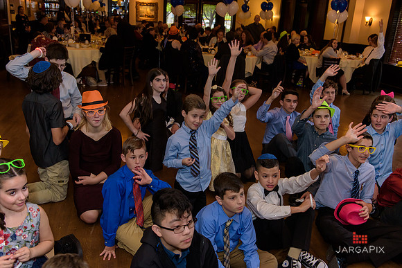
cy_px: 134
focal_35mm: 32
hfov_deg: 58.7
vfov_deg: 41.1
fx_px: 357
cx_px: 201
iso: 1600
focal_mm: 32
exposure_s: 1/125
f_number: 3.2
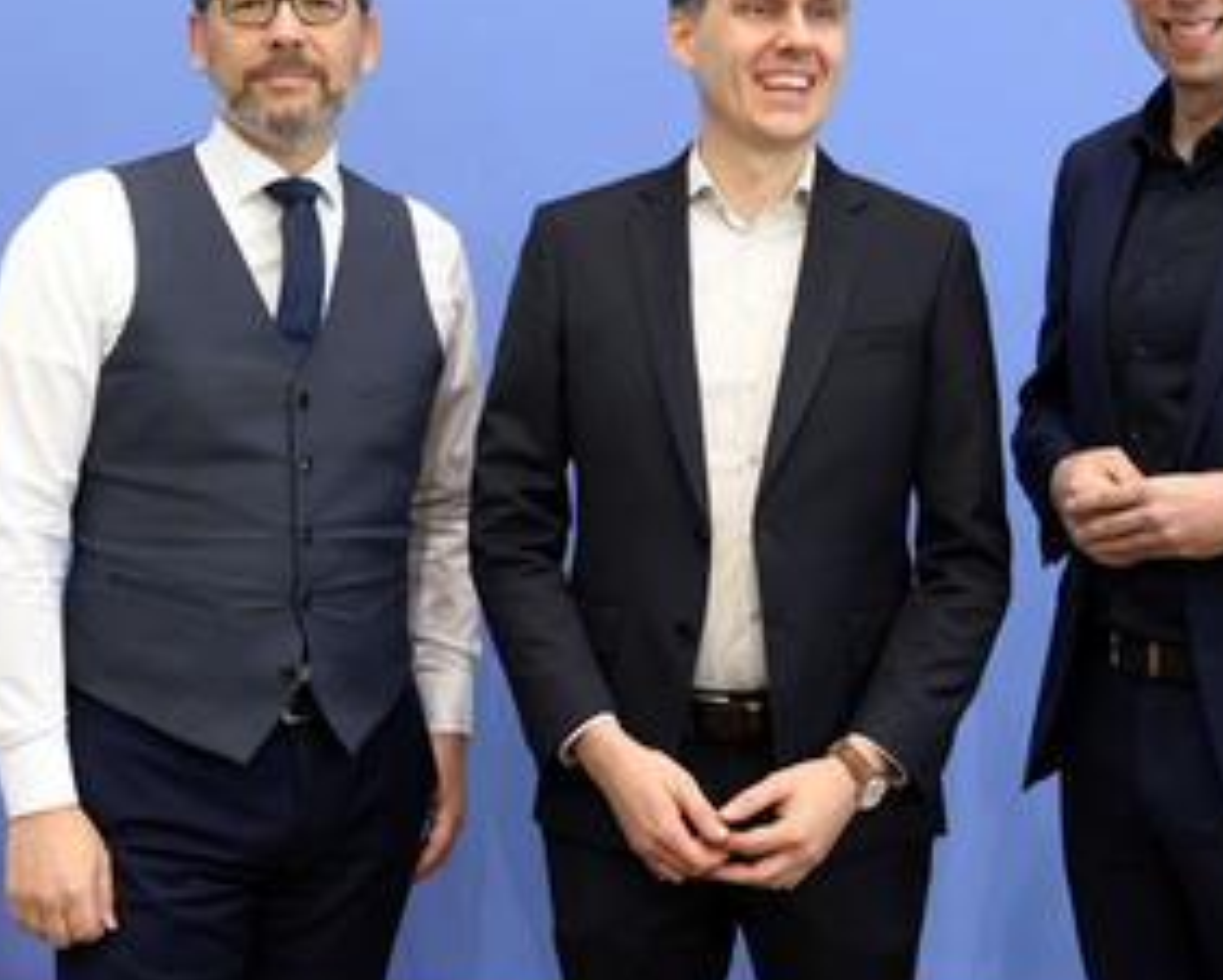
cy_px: 425
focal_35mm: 57
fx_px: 2065
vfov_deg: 26.7
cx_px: 735
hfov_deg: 32.9
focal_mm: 38
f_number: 5
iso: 4000
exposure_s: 1/320
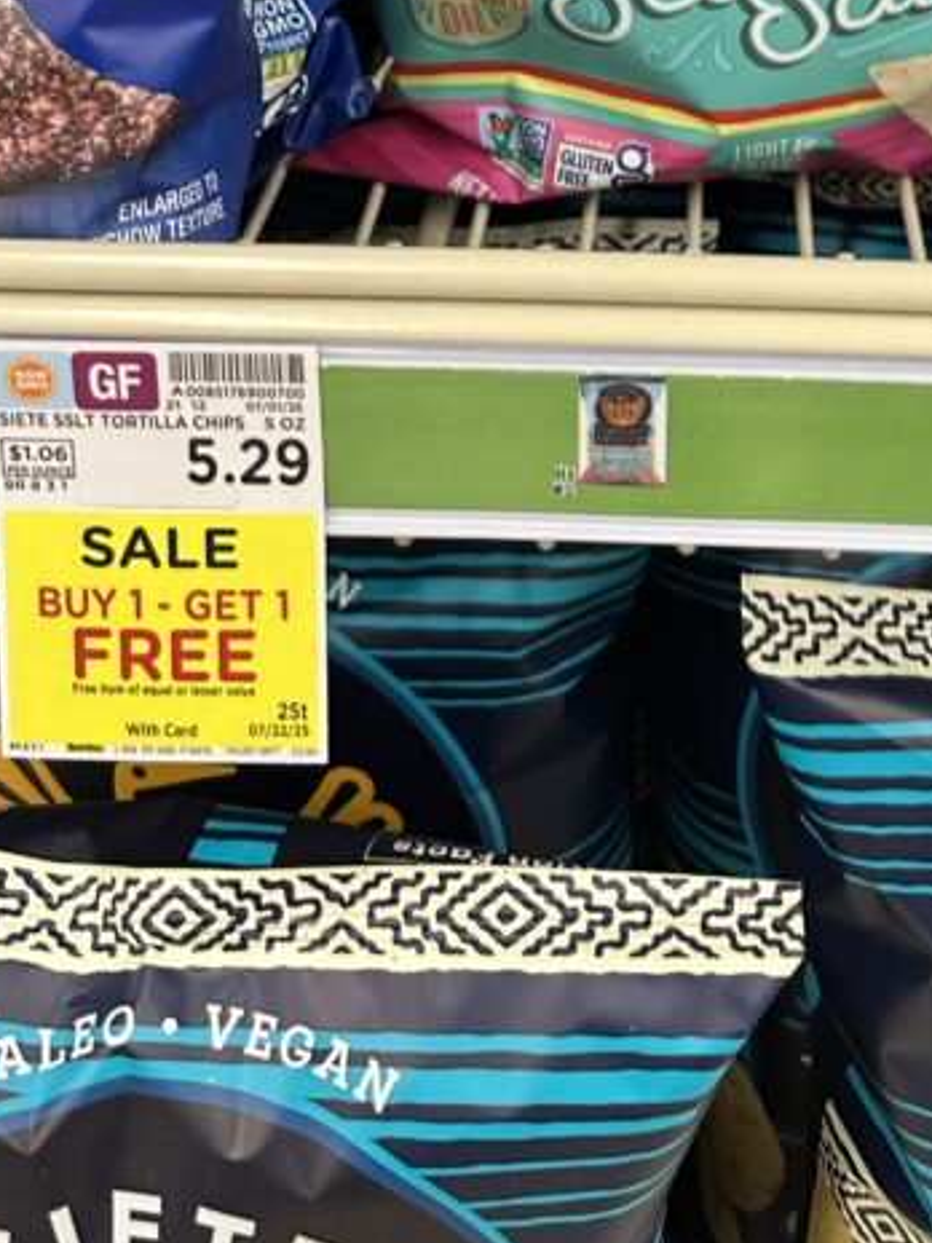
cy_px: -118
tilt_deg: -20.9
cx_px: 651
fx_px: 1903
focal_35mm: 53
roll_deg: -1.8
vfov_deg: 32.0
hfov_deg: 27.3
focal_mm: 6.86
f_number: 1.78
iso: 200
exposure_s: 1/42
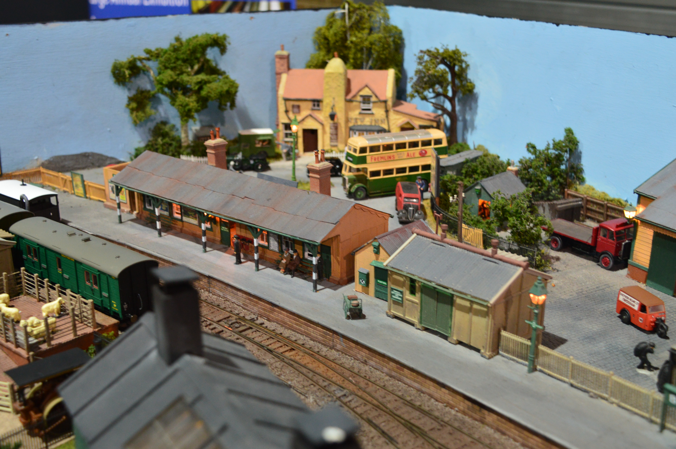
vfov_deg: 28.9
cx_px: 338
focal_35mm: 46
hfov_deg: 42.4
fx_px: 872
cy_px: 224
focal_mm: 31
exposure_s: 1/15
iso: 800
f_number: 6.3
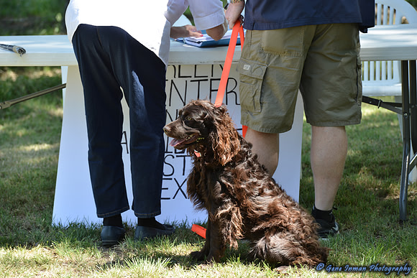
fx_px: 2317
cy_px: 139
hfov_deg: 10.3
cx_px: 208
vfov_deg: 6.9
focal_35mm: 200
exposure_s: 1/50
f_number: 6.3
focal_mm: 200
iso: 100
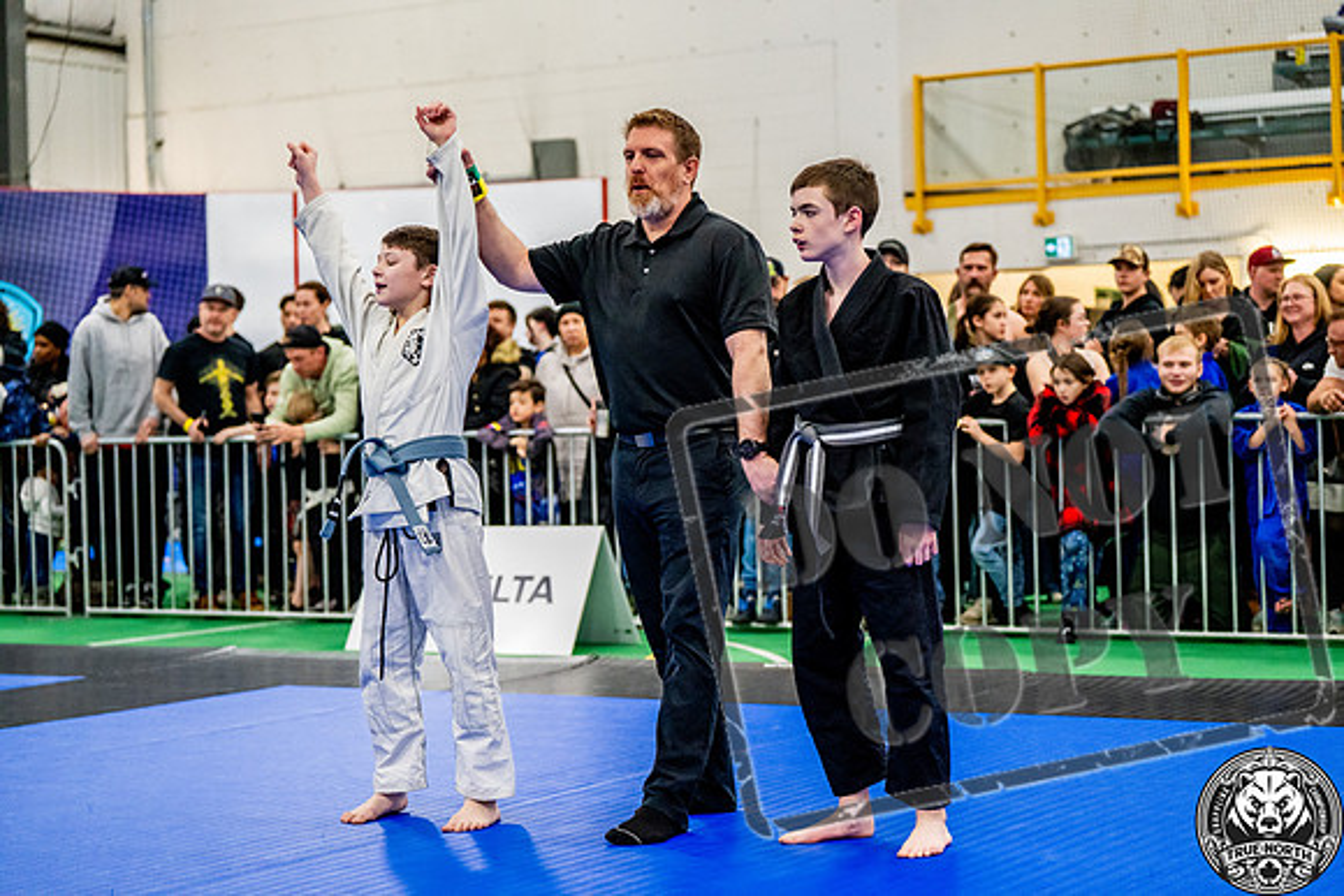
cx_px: 672
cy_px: 448
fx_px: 2614
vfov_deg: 19.5
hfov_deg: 28.8
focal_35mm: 70
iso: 5000
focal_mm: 70
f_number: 2.8
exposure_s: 1/500
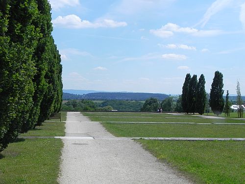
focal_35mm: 58
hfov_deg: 33.2
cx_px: 122
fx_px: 411
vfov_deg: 25.2
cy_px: 92
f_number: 8
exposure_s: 1/556
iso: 160
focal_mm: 10.3
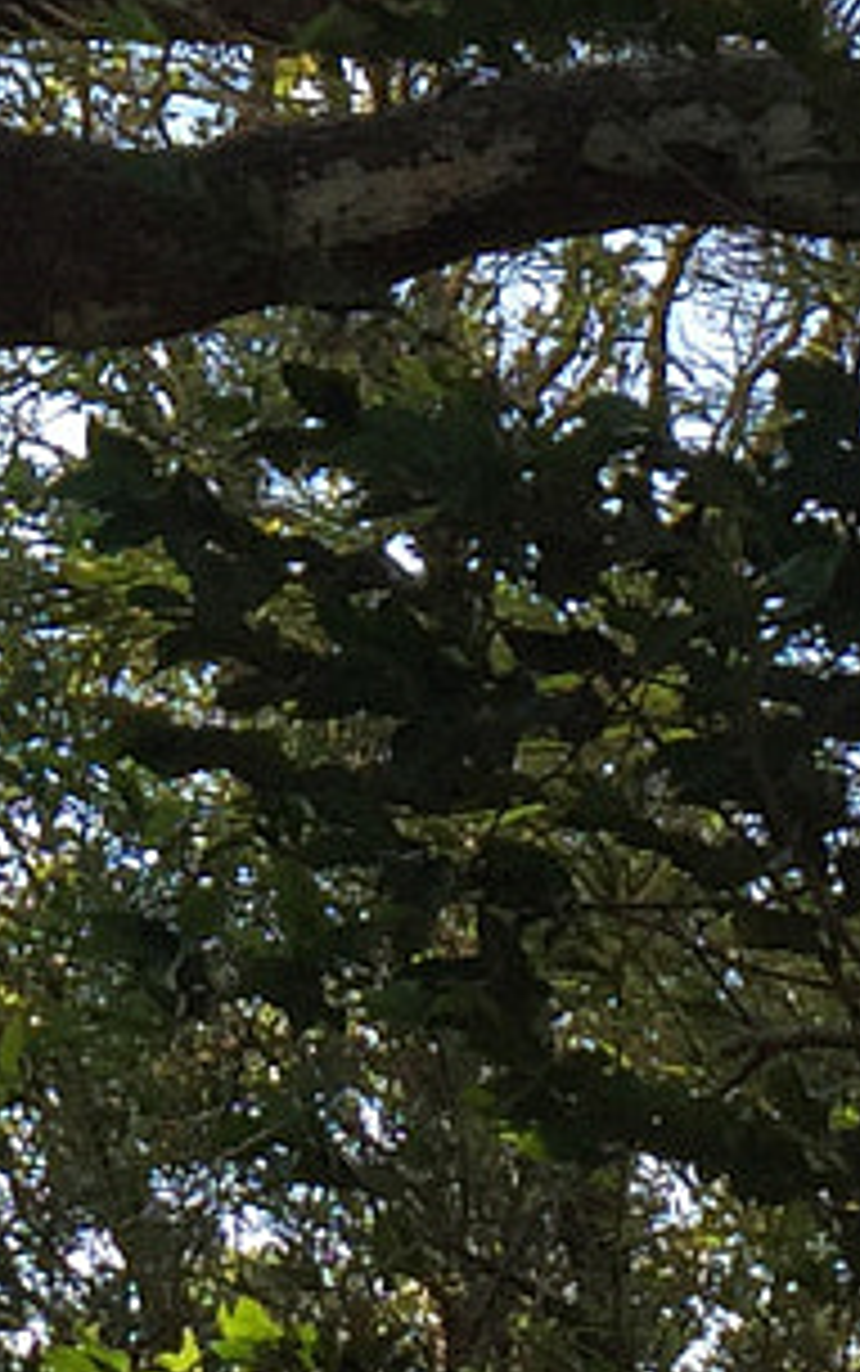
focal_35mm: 161
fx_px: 6029
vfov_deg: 12.7
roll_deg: -0.4
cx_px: -221
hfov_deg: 8.1
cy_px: -238
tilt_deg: +18.3
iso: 32
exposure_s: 1/534
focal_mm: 4.15
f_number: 2.2
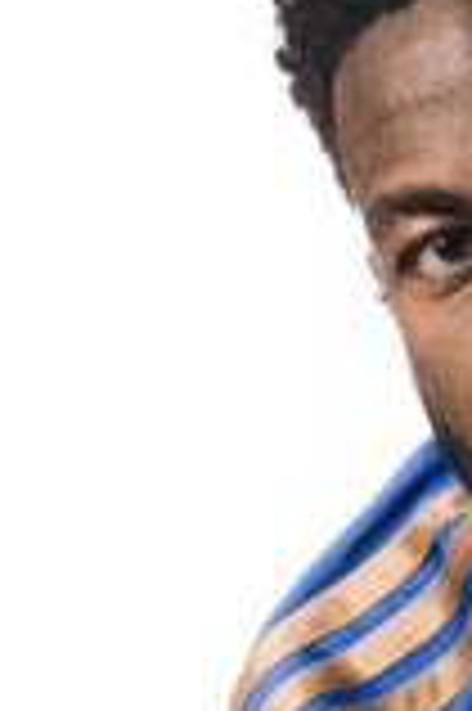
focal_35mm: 290
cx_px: 1090
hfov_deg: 4.6
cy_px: 1485
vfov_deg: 6.8
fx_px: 5719
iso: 200
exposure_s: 1/200
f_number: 6.3
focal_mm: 44.8
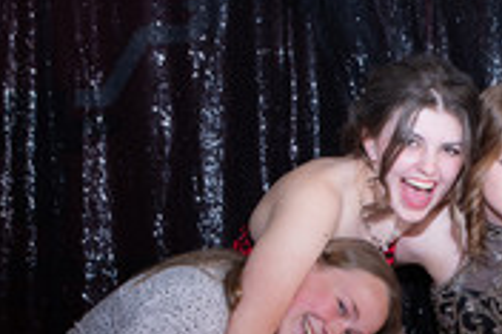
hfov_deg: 22.8
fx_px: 1198
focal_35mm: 86
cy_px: 357
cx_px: 492
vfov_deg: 15.5
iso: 200
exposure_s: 1/125
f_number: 4.5
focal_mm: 32
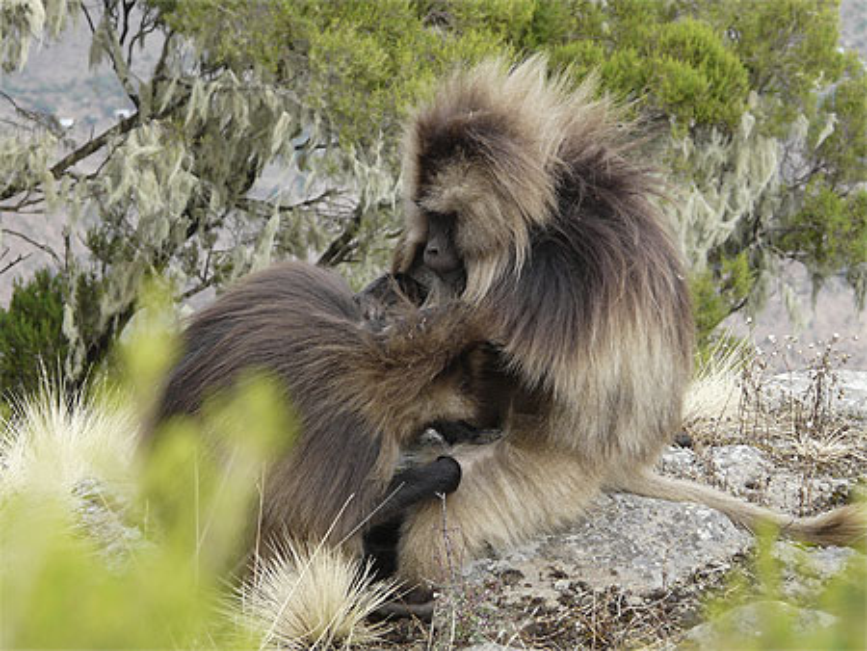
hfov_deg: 8.9
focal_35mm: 222
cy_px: 326
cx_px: 434
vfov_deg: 6.7
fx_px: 5563
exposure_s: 1/160
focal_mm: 36.5
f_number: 4
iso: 100
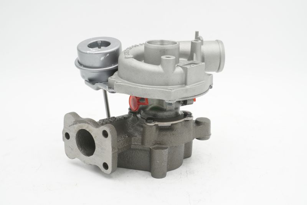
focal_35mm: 58
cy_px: 102
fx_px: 499
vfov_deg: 23.2
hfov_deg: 34.2
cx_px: 154
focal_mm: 39
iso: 100
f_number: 16
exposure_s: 1/3
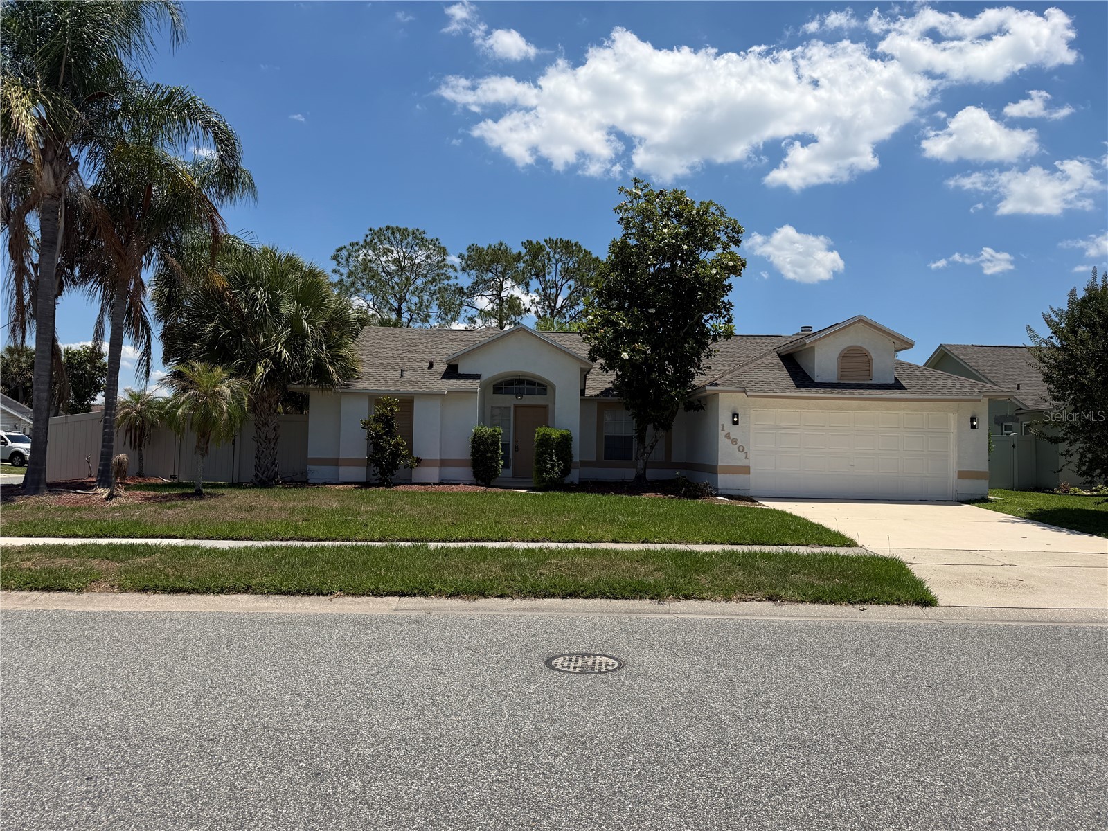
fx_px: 768
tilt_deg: +2.6
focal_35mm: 24
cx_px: 554
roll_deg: -0.8
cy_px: 416
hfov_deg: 71.6
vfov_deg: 56.8
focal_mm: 6.76
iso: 80
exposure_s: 1/7353
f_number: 1.78
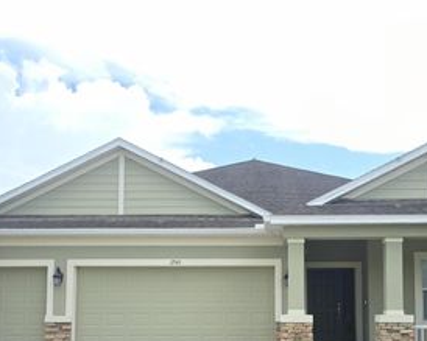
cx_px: 251
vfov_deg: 35.4
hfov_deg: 44.6
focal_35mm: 41
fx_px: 518
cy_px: 266
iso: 80
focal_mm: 6.3
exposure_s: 1/2088
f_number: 1.7
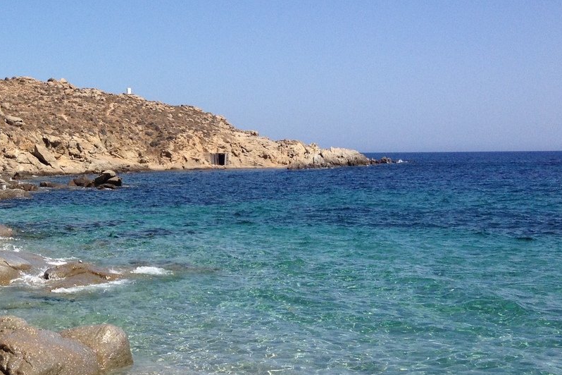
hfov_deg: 26.4
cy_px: 152
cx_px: 18
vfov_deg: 18.7
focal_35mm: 73
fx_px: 1140
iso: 50
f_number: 2.4
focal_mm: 4.28
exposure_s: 1/2404
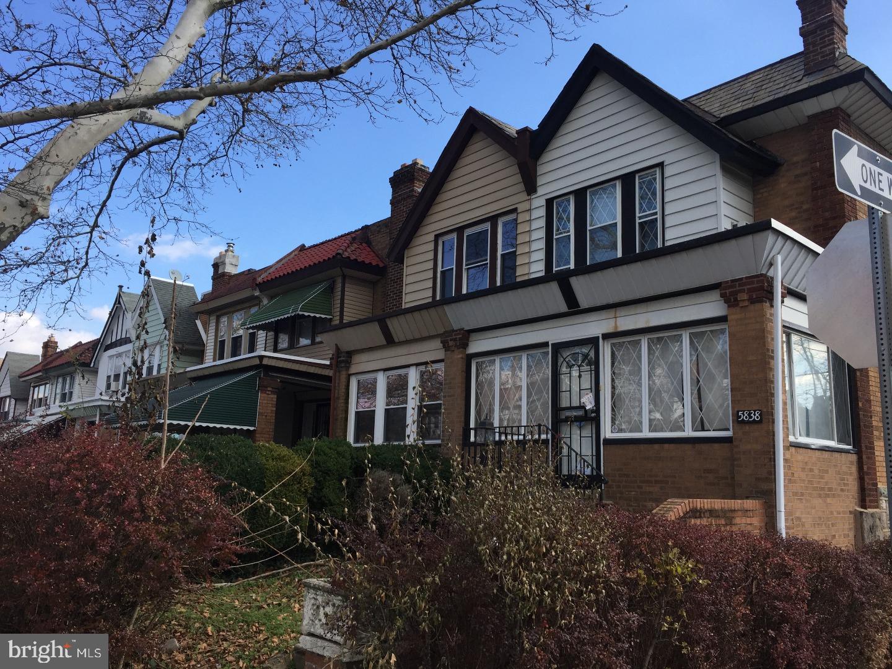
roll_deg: -2.4
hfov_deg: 61.7
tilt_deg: +11.9
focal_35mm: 29
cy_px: 334
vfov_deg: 48.2
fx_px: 747
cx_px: 446
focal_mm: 4.15
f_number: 2.2
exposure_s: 1/1014
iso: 32
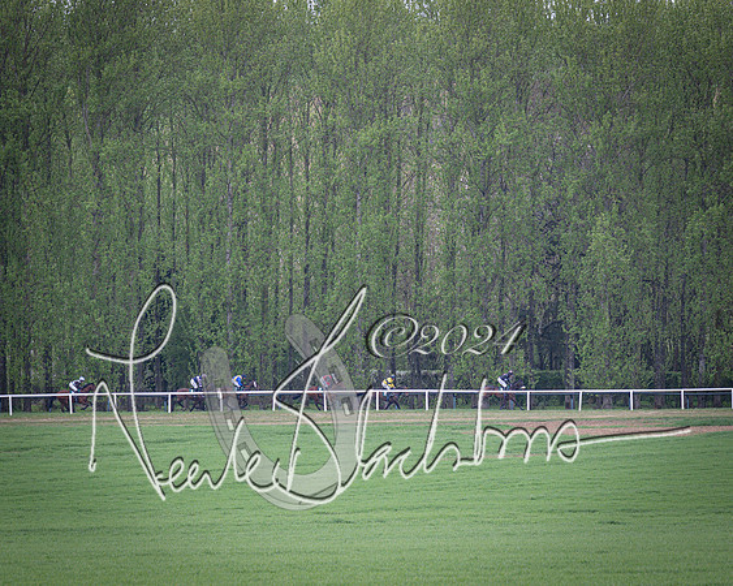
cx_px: 383
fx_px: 8520
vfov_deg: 3.9
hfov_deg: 4.9
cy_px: 304
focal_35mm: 393
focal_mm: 220
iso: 800
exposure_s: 1/1600
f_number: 5
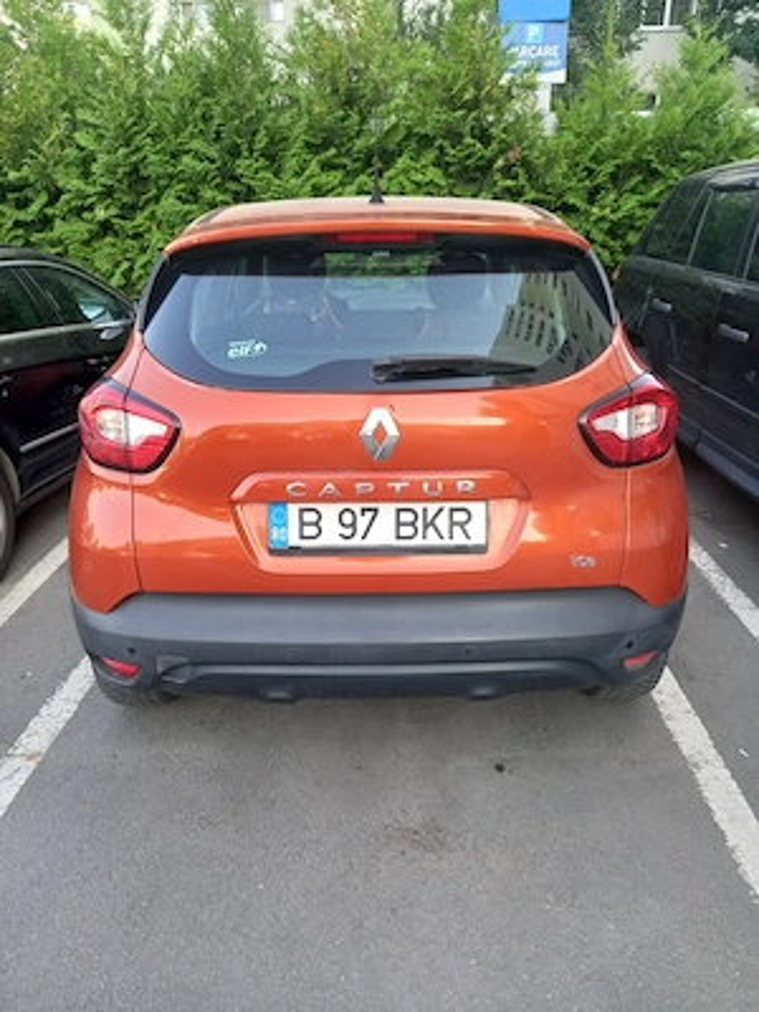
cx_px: 380
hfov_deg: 54.9
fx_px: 731
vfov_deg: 69.4
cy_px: 506
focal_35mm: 25
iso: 50
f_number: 2
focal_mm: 4.6
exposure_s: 1/59.2
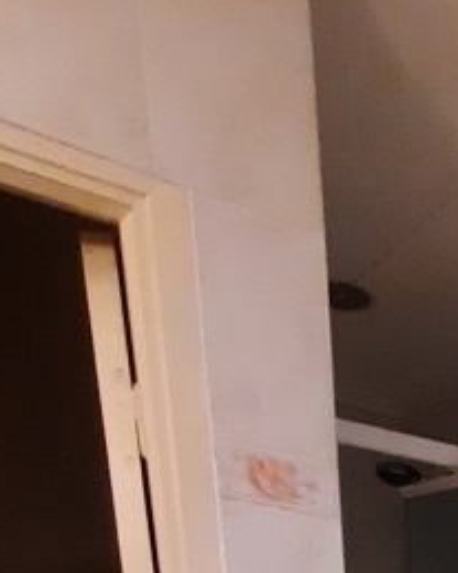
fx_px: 899
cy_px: 1150
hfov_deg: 24.1
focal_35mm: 53
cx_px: 635
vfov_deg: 19.3
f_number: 2.2
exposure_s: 1/33
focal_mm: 1.74
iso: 200
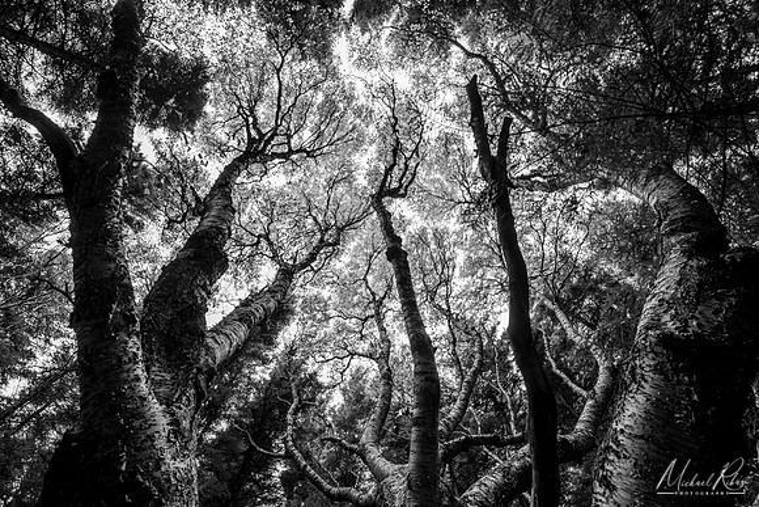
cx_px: 380
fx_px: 337
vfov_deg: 73.8
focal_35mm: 16
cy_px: 254
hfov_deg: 96.7
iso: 64
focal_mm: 16
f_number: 13
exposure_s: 1/20
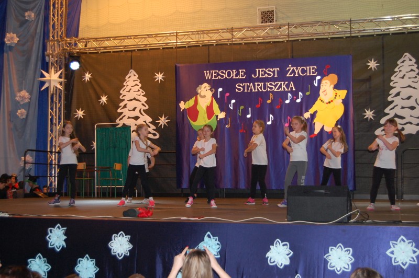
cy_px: 139
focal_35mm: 51
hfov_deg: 38.9
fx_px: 593
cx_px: 210
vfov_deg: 26.4
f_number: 4.5
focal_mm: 34
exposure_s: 1/60
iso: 900
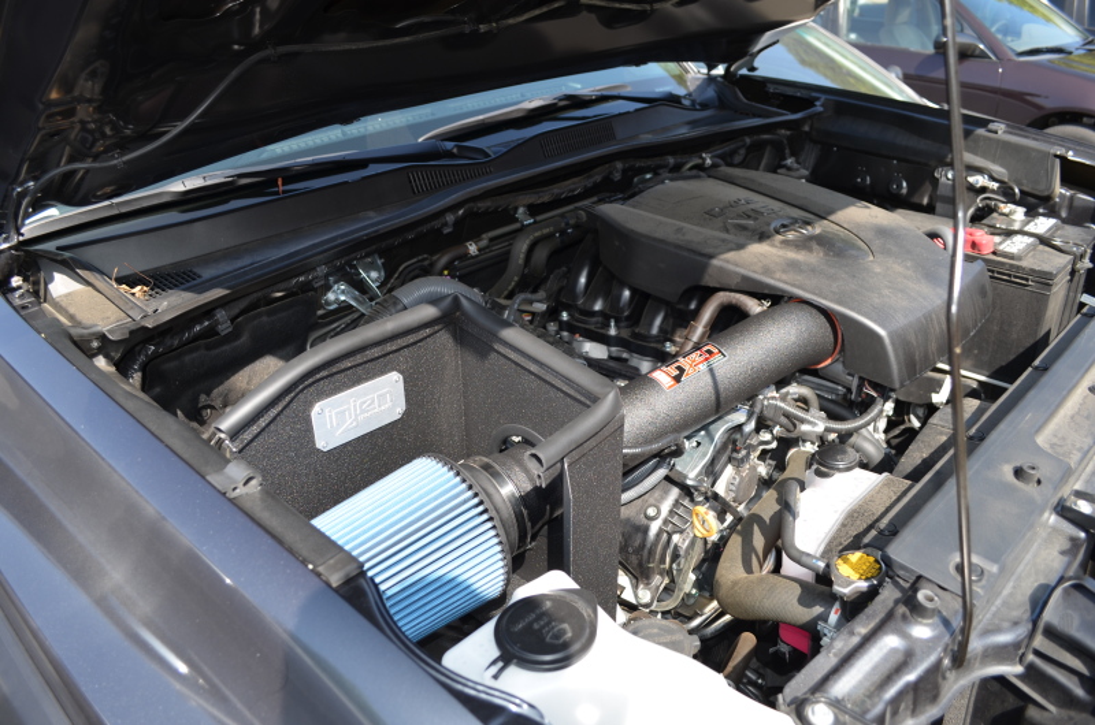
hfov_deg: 67.5
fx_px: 820
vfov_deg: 47.7
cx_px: 548
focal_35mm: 27
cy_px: 362
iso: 100
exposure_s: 1/200
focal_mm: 18
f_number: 4.5
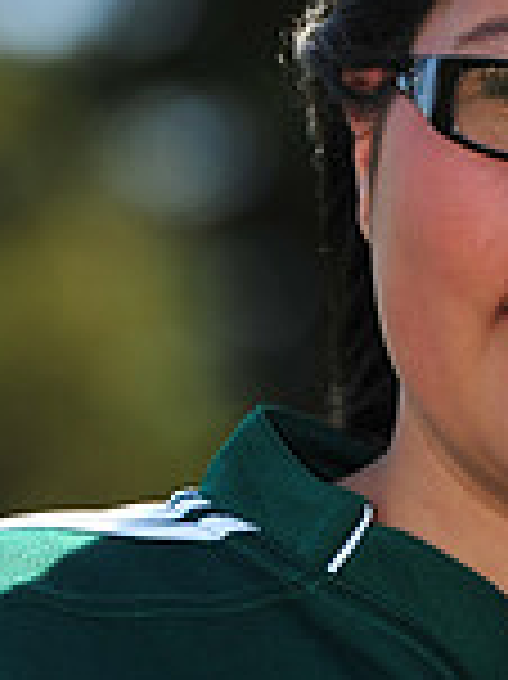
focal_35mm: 737
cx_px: 607
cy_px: 788
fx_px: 14441
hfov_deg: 2.0
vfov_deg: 2.7
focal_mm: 200
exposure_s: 1/1000
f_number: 4.5
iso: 200
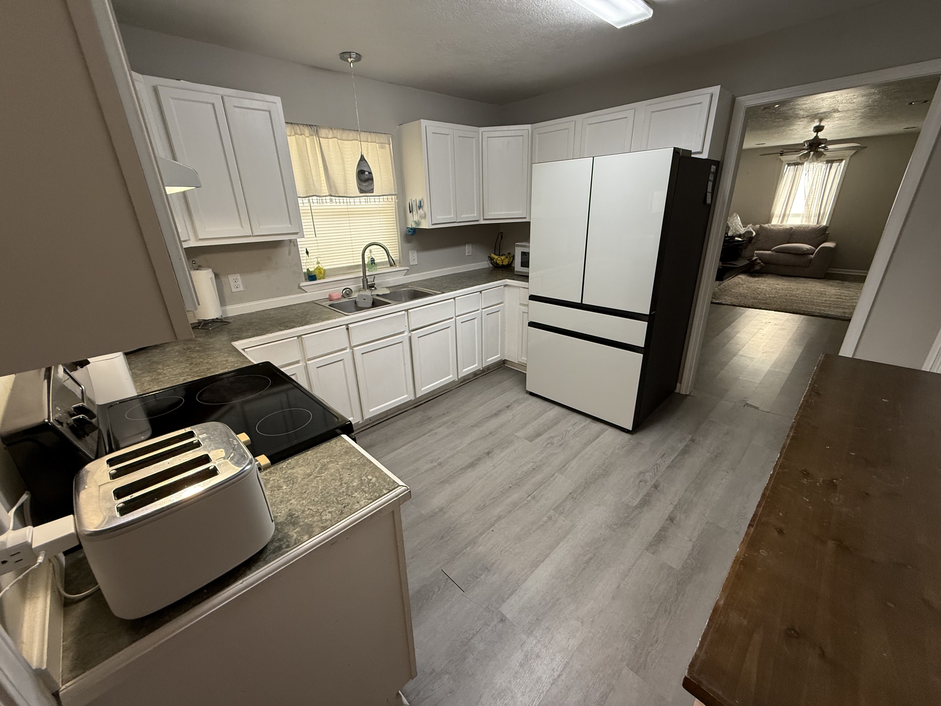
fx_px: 381
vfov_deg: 85.7
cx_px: 470
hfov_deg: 102.1
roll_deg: +1.9
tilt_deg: -22.0
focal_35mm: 14
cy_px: 353
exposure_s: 1/120
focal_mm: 2.22
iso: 320
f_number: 2.2
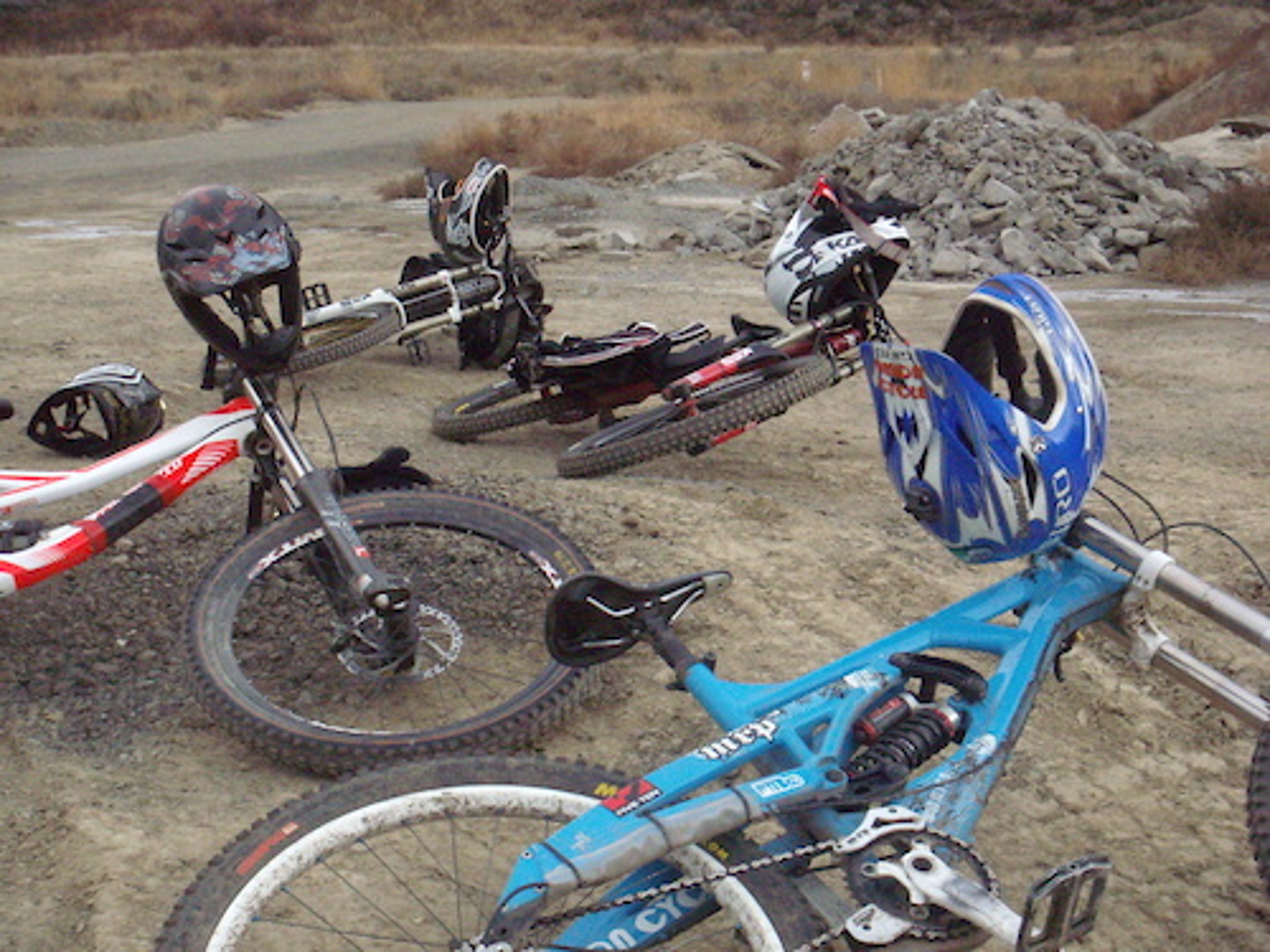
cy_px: 476
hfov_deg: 36.2
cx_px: 635
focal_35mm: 53
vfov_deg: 27.5
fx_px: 1944
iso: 400
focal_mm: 8.9
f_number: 6
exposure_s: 1/185
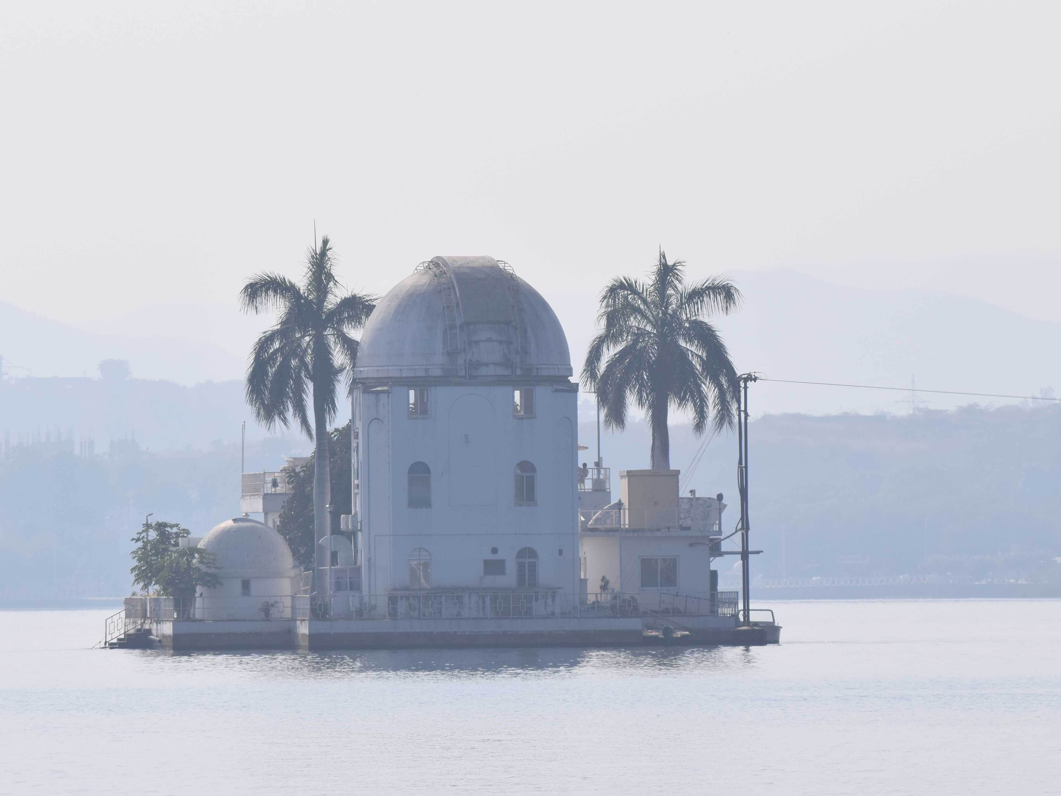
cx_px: 453
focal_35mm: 419
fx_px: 12843
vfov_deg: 3.5
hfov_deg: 4.7
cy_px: 450
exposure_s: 1/2000
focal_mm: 200
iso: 280
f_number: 8
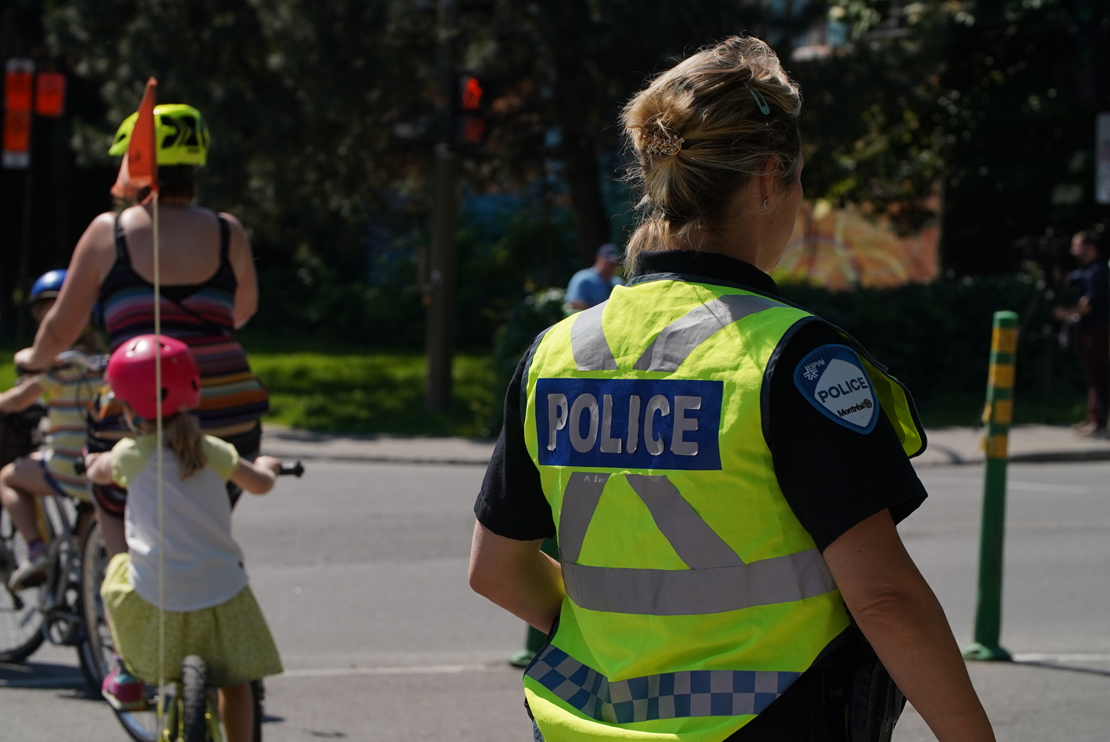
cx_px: 555
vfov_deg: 11.4
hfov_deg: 17.1
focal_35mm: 120
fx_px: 3703
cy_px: 371
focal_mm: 80.6
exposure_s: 1/1600
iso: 320
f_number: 6.3
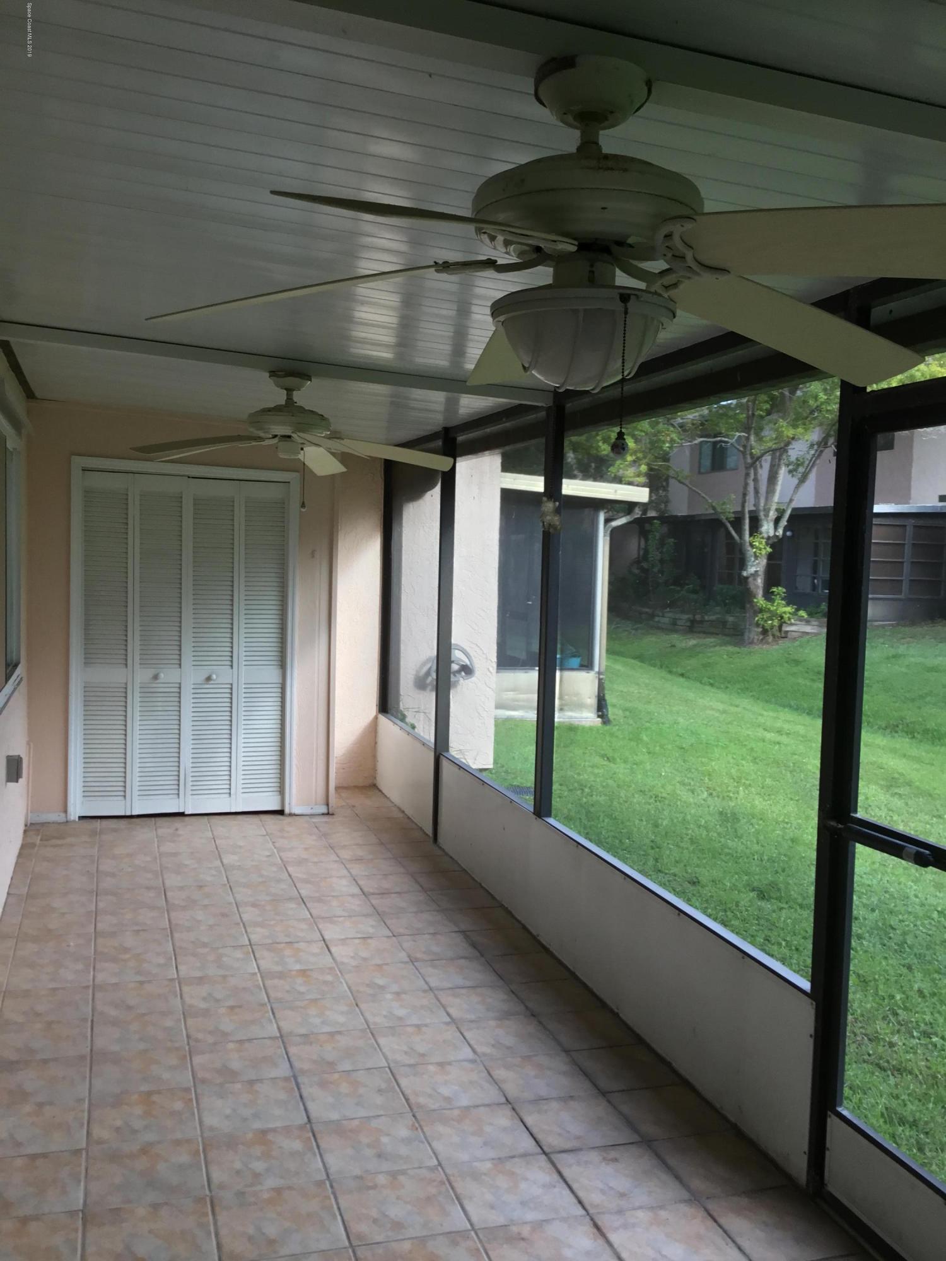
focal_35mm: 31
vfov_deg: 58.4
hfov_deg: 45.4
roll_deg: -0.8
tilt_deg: -4.5
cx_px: 473
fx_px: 1130
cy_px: 630
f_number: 2.4
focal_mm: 3.3
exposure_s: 1/120
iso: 40
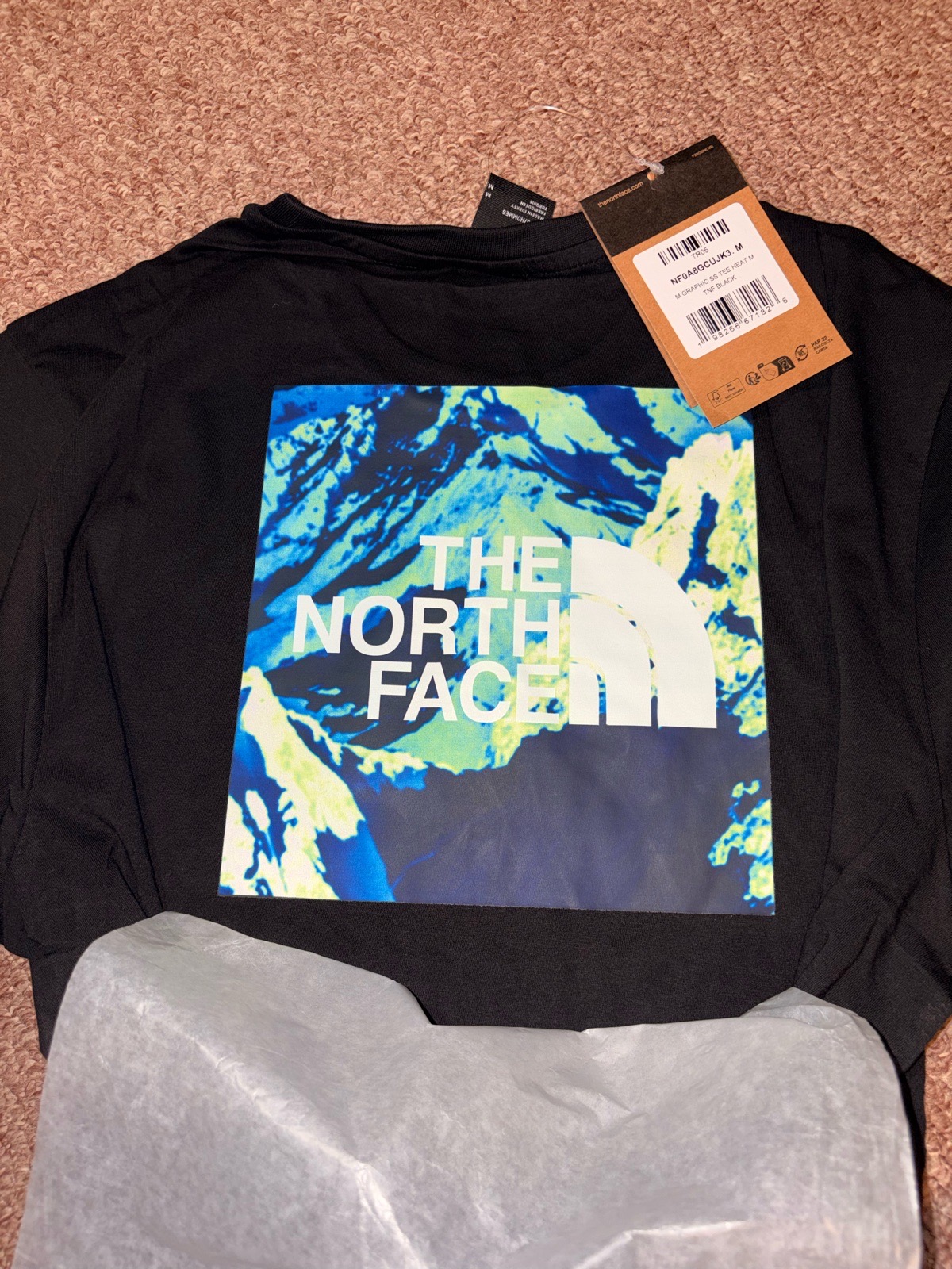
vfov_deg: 67.3
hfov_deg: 53.1
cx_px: 476
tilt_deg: -73.7
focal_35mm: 26
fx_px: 953
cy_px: 634
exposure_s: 1/18
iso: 50
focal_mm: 5.96
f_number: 1.6
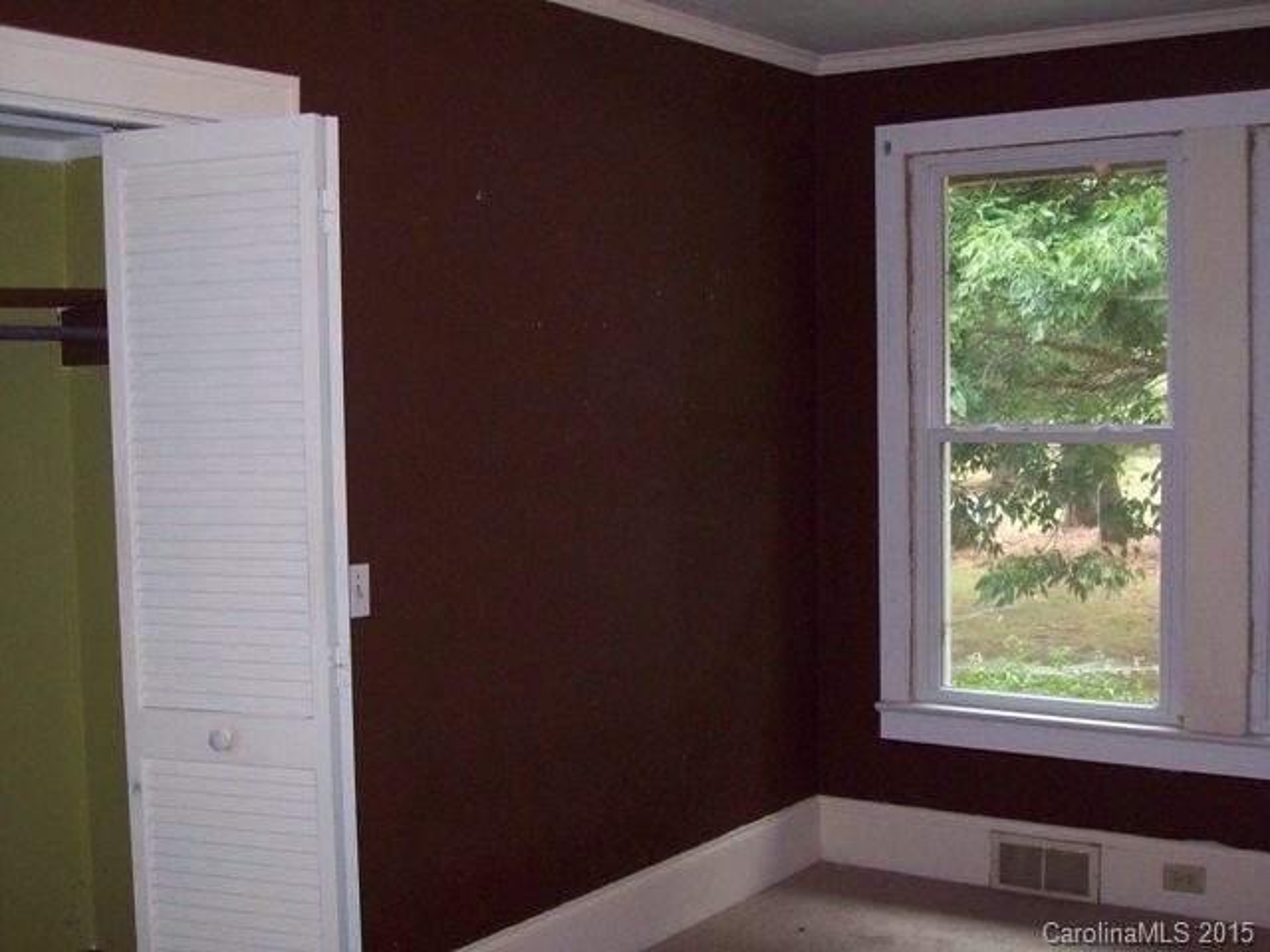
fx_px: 1651
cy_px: 476
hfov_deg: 42.1
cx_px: 635
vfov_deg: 32.2
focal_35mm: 45
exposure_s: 1/73.6
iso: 200
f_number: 3
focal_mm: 7.6
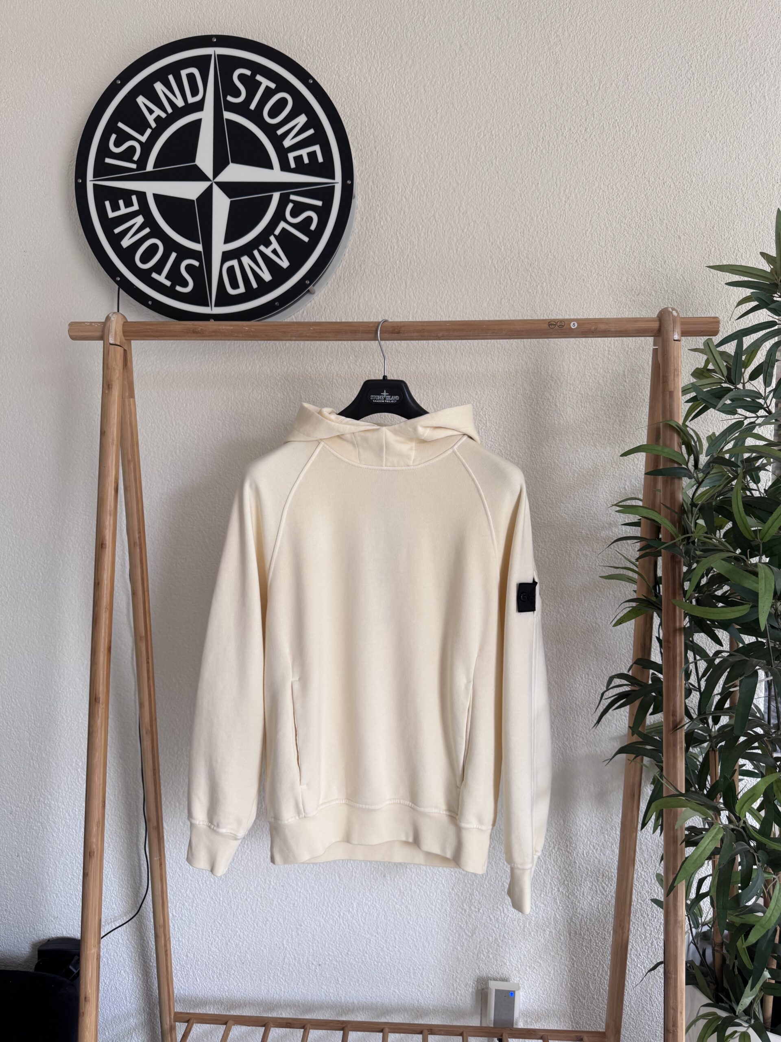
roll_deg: +0.0
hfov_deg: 56.8
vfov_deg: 71.6
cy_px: 521
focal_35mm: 24
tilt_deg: -3.1
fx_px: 722
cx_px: 390
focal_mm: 6.76
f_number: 1.78
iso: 125
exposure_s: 1/121
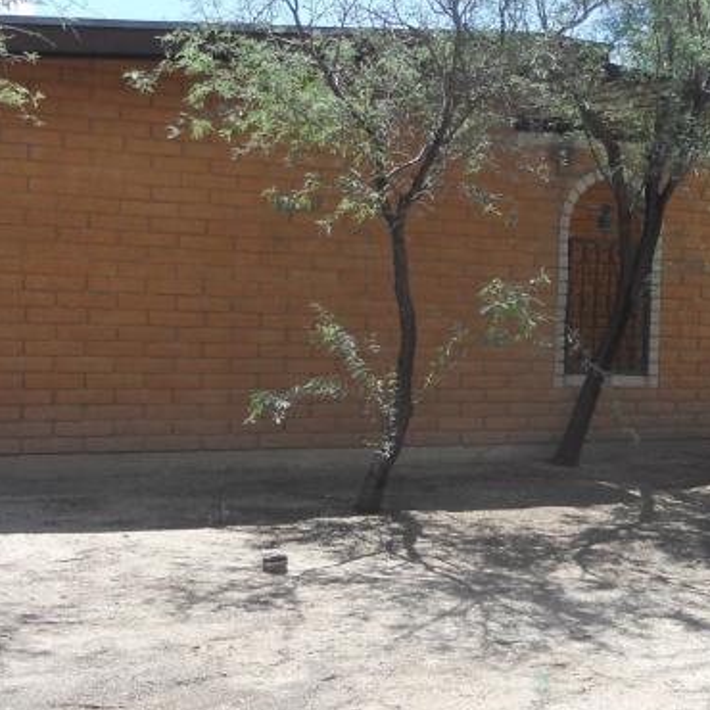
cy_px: 357
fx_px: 1532
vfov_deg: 26.1
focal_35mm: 66
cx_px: 518
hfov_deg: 25.8
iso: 80
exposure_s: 1/500
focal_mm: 4.9
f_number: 3.2
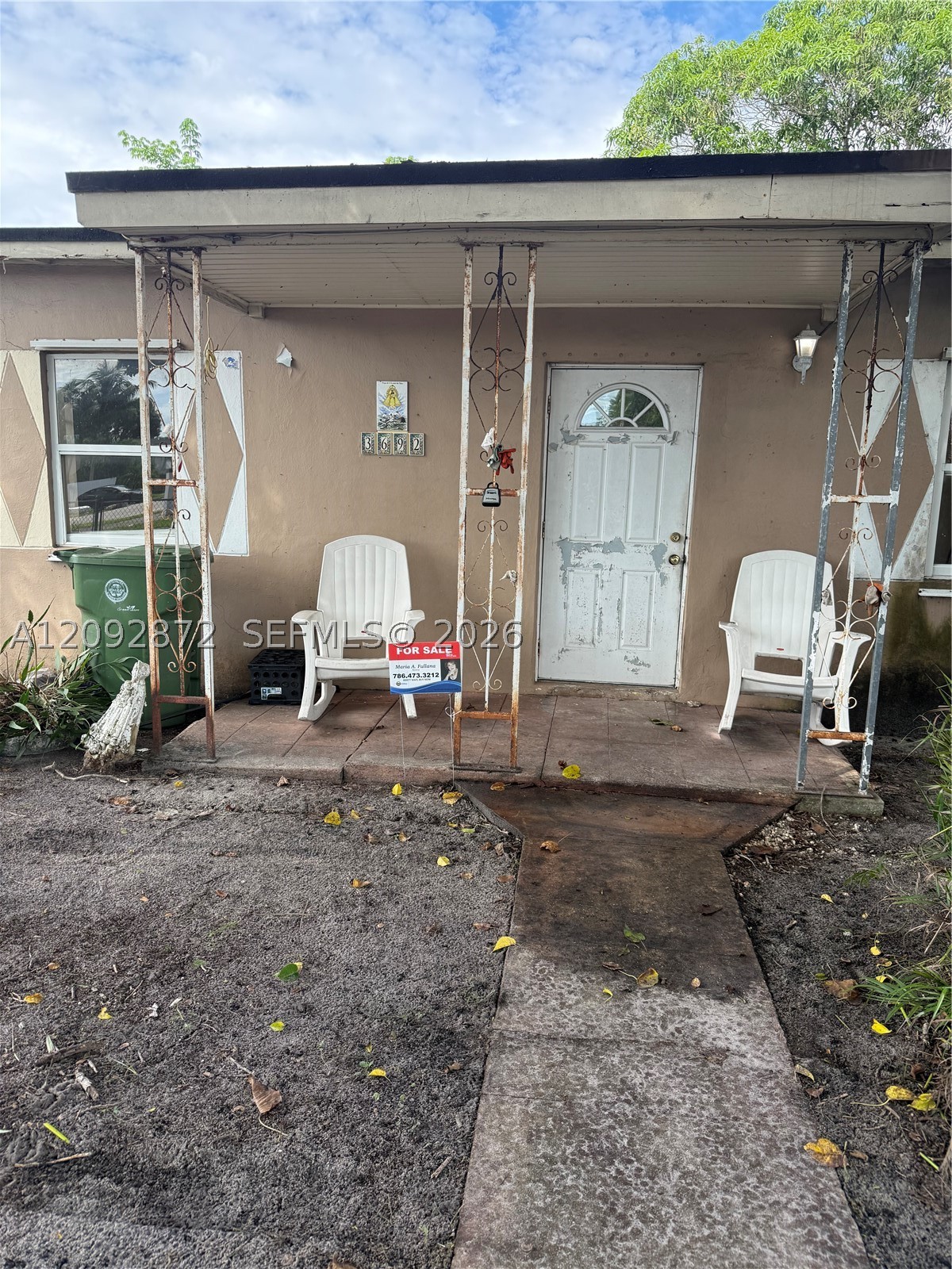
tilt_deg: -9.8
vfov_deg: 71.6
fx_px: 880
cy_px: 634
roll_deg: -1.8
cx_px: 476
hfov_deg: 56.8
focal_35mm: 24
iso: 100
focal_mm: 6.76
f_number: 1.78
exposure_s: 1/805
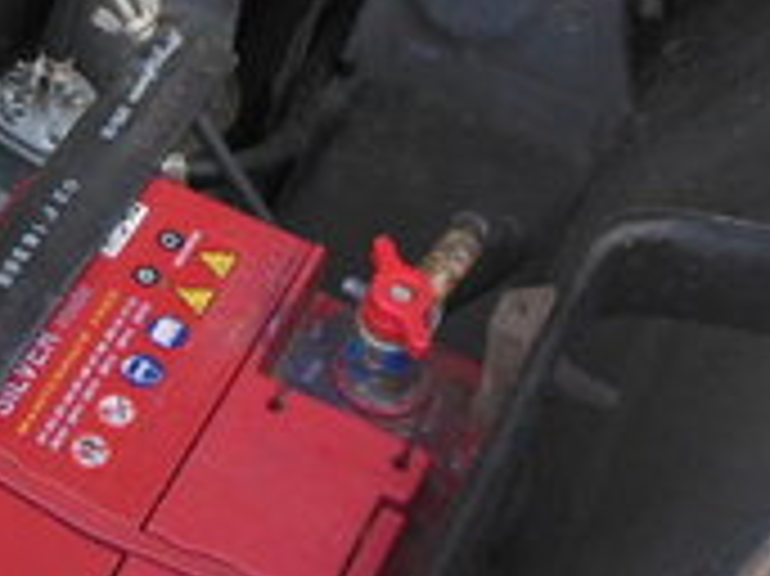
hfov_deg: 15.9
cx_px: -176
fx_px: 2645
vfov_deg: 12.0
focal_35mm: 119
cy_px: -223
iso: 250
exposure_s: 1/250
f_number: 3.3
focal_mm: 5.2
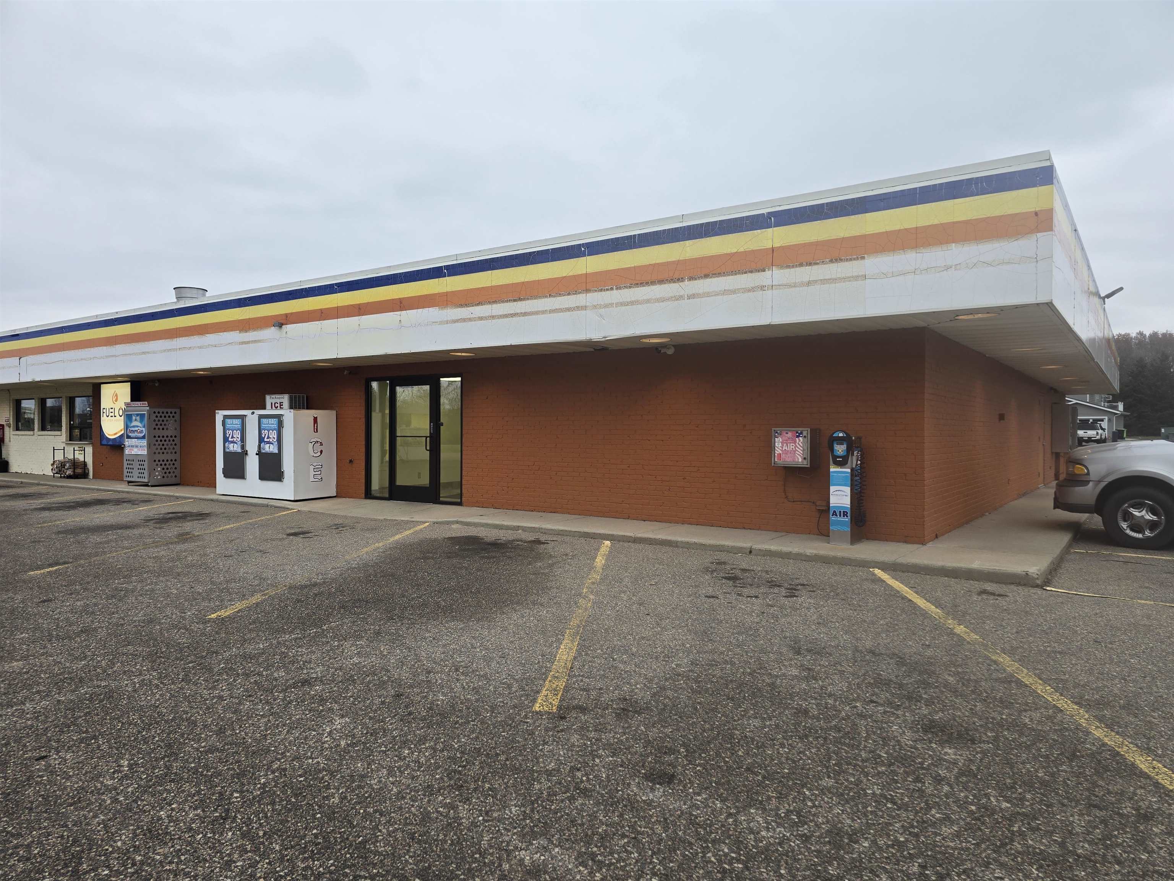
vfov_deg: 58.9
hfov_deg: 73.9
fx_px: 780
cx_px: 587
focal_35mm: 23
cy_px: 440
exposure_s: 1/120
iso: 25
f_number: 1.7
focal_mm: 6.3
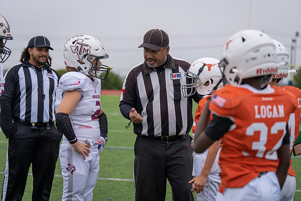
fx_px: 702
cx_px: 150
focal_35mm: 84
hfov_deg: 24.2
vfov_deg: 16.3
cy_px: 100
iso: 500
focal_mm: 84
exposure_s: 1/1000
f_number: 2.8
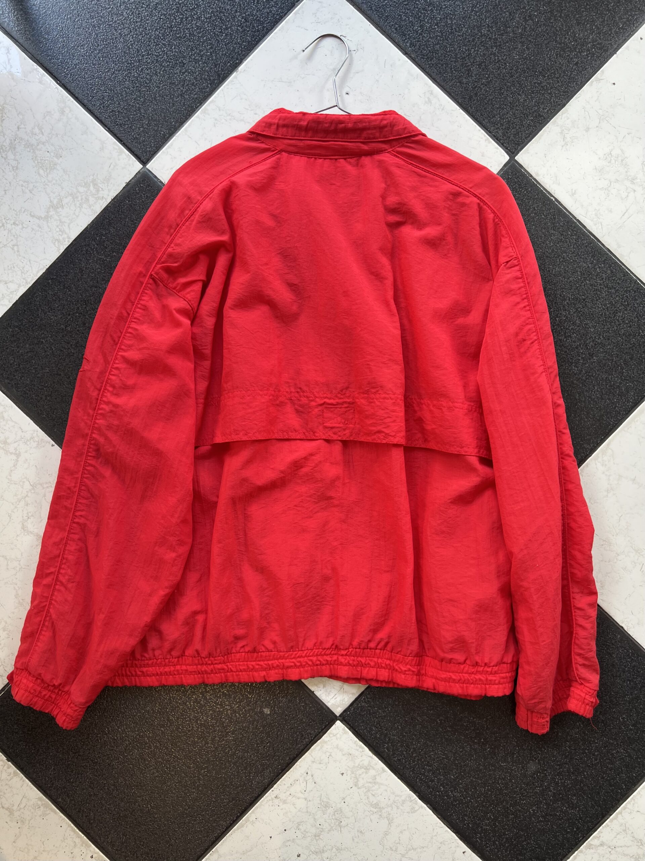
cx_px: 322
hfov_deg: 53.1
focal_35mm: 26
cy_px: 430
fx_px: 646
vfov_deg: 67.3
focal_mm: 5.7
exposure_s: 1/121
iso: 64
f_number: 1.5
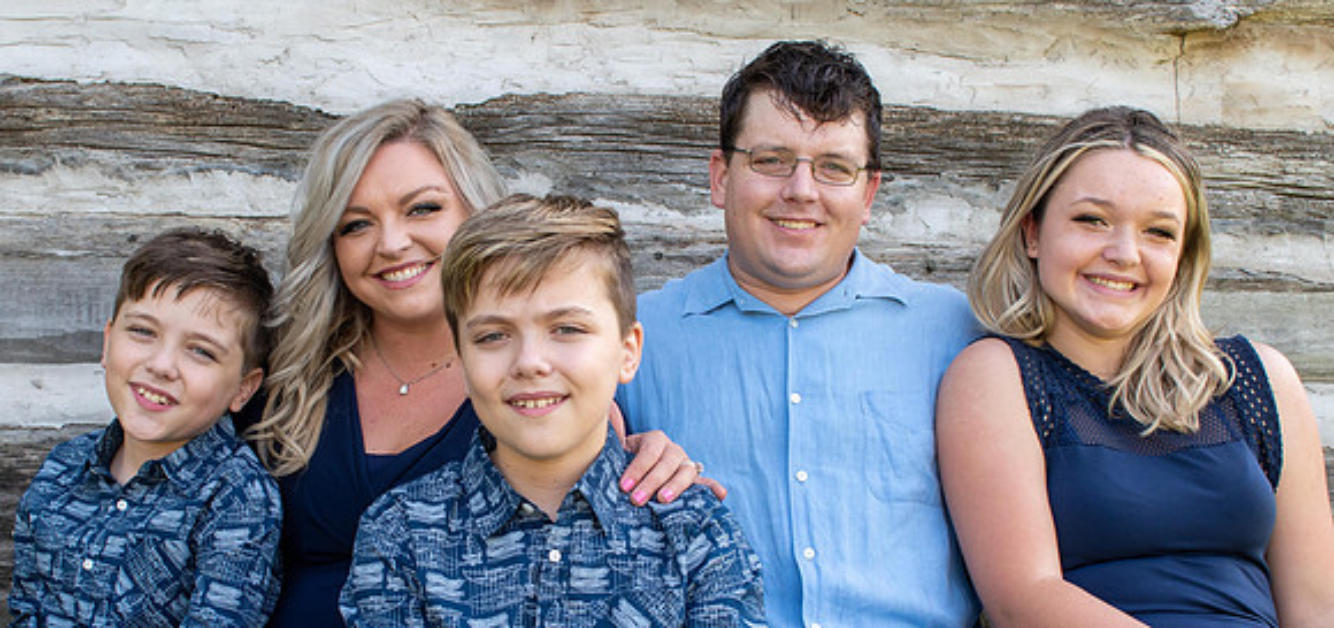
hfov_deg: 36.0
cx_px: 608
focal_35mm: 60
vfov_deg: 17.3
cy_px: 420
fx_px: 2053
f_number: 7.1
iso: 400
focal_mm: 31
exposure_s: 1/200
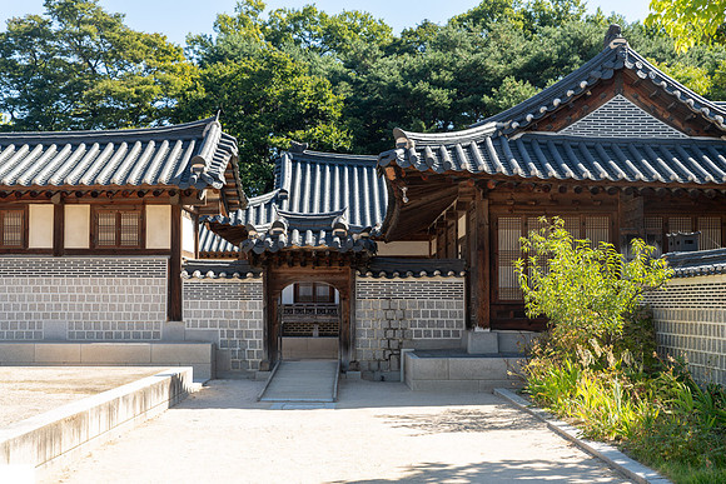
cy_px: 242
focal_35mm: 52
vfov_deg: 26.0
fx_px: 1050
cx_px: 363
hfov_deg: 38.1
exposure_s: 1/100
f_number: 5
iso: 64
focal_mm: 52
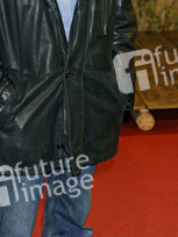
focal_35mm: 132
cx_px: 67
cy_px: 8
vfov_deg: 14.7
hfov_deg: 11.2
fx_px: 905
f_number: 5.6
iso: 640
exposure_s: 1/200
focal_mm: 70
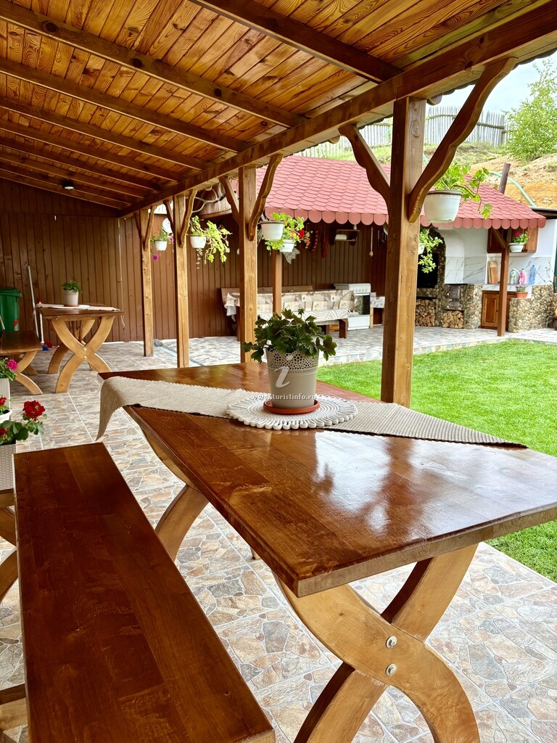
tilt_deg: -9.7
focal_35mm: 26
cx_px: 278
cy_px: 372
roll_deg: +0.0
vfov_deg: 67.3
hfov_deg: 53.1
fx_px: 558
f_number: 1.6
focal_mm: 5.96
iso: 32
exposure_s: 1/143
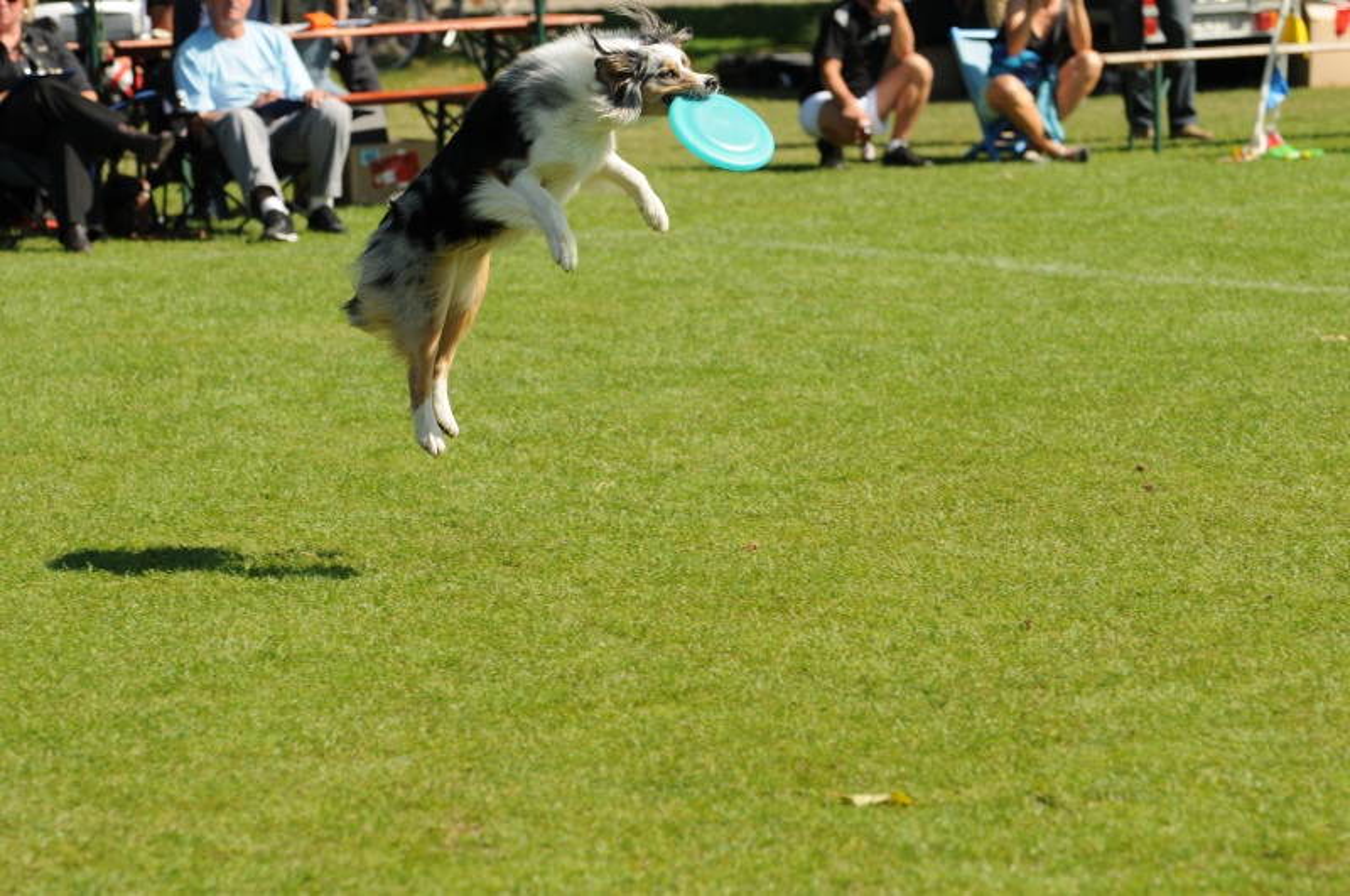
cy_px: 448
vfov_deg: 7.3
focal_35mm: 188
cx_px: 675
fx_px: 7021
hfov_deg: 11.0
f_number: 4.5
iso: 200
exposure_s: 1/1000
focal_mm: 125
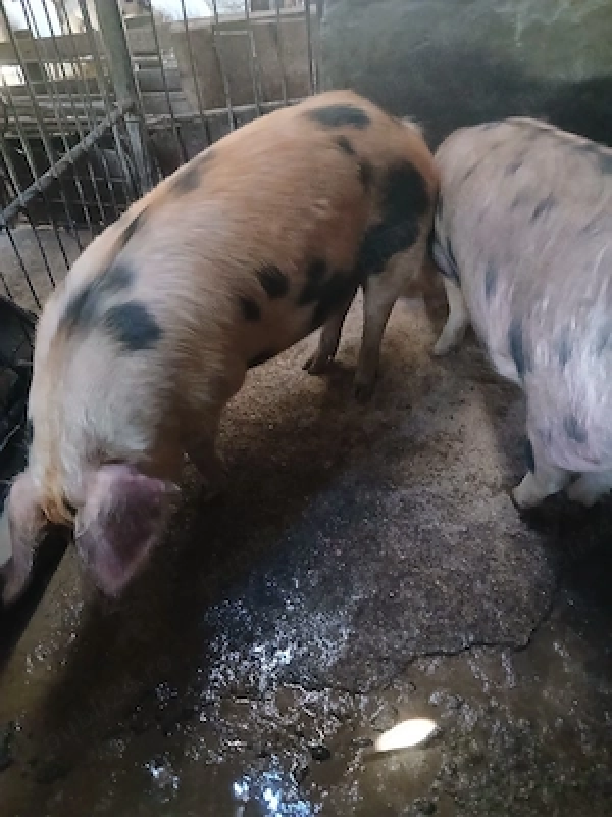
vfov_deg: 67.3
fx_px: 613
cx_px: 306
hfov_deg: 53.1
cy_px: 408
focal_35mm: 26
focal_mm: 3.98
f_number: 1.8
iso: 1600
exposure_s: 1/16.7
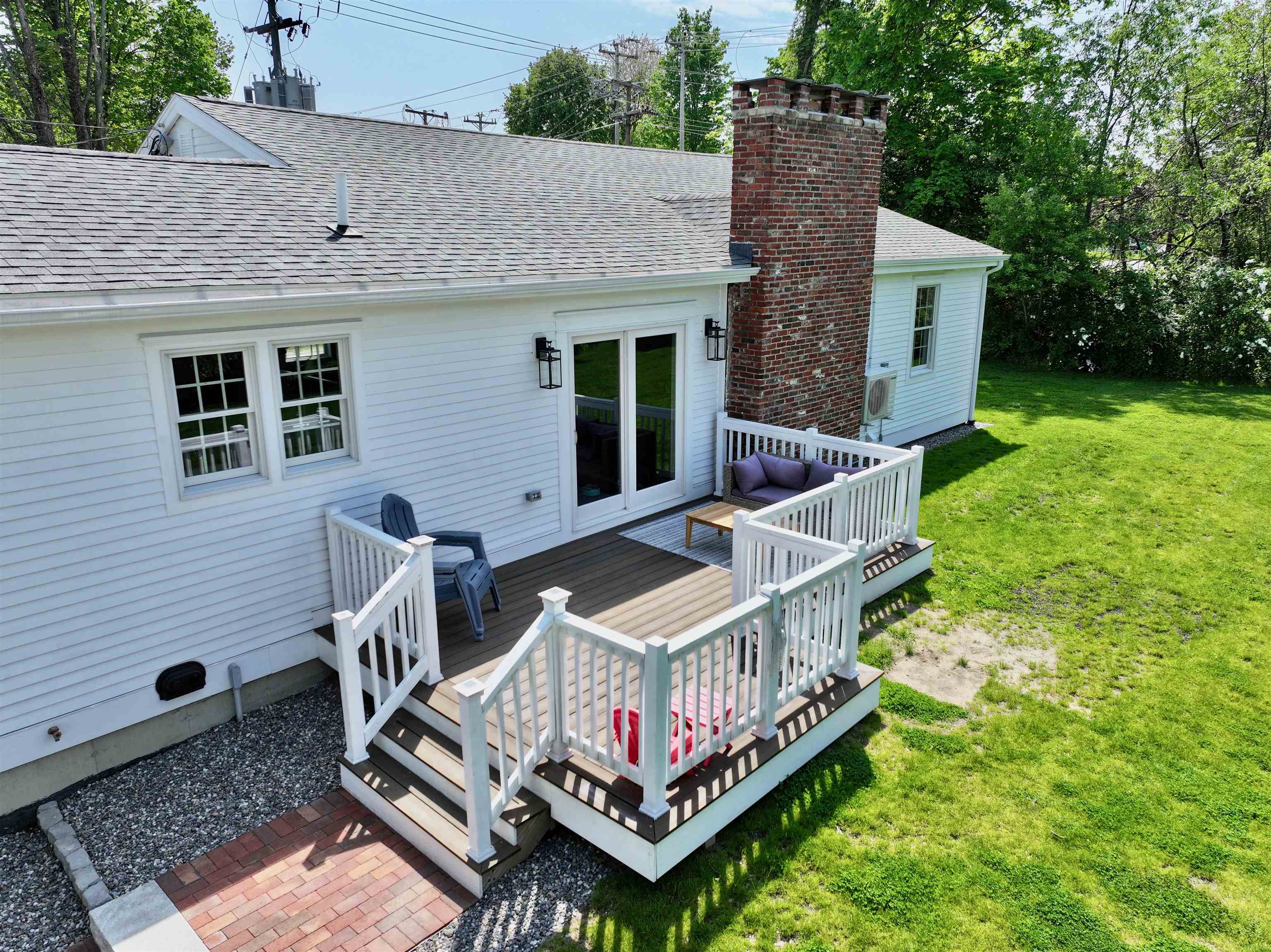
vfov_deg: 56.8
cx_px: 636
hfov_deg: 71.6
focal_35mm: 24
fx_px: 881
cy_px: 476
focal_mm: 12.29
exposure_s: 1/2000
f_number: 2.8
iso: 160
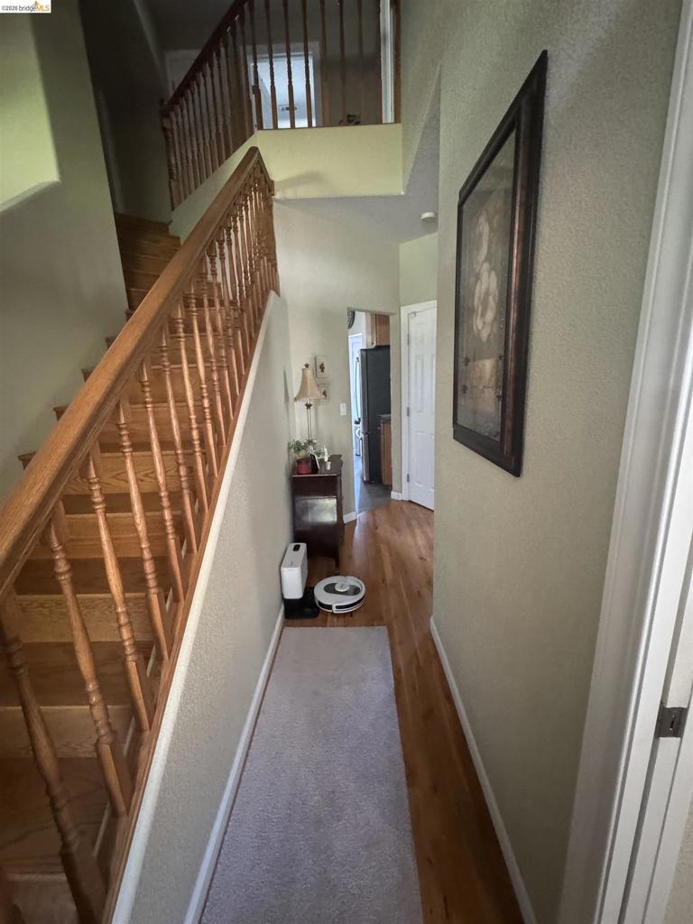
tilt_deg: -12.8
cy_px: 462
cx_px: 346
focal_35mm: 14
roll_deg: +2.9
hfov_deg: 85.7
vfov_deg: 102.1
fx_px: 374
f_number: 2.2
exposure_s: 1/45
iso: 1250
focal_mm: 2.22
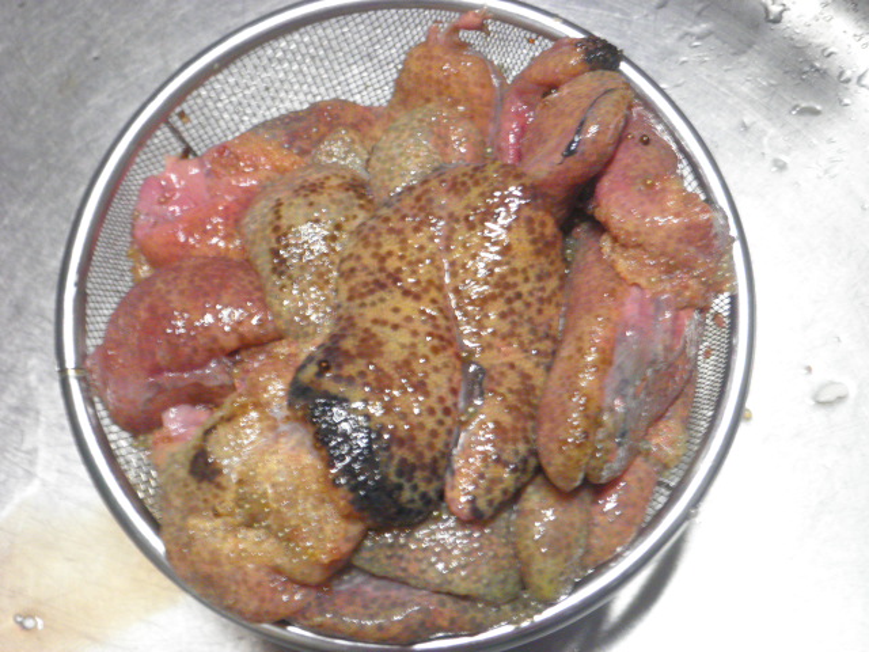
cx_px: 434
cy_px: 326
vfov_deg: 30.9
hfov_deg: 40.4
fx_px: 1180
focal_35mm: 47
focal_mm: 8.3
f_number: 3.4
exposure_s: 1/2.5
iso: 160
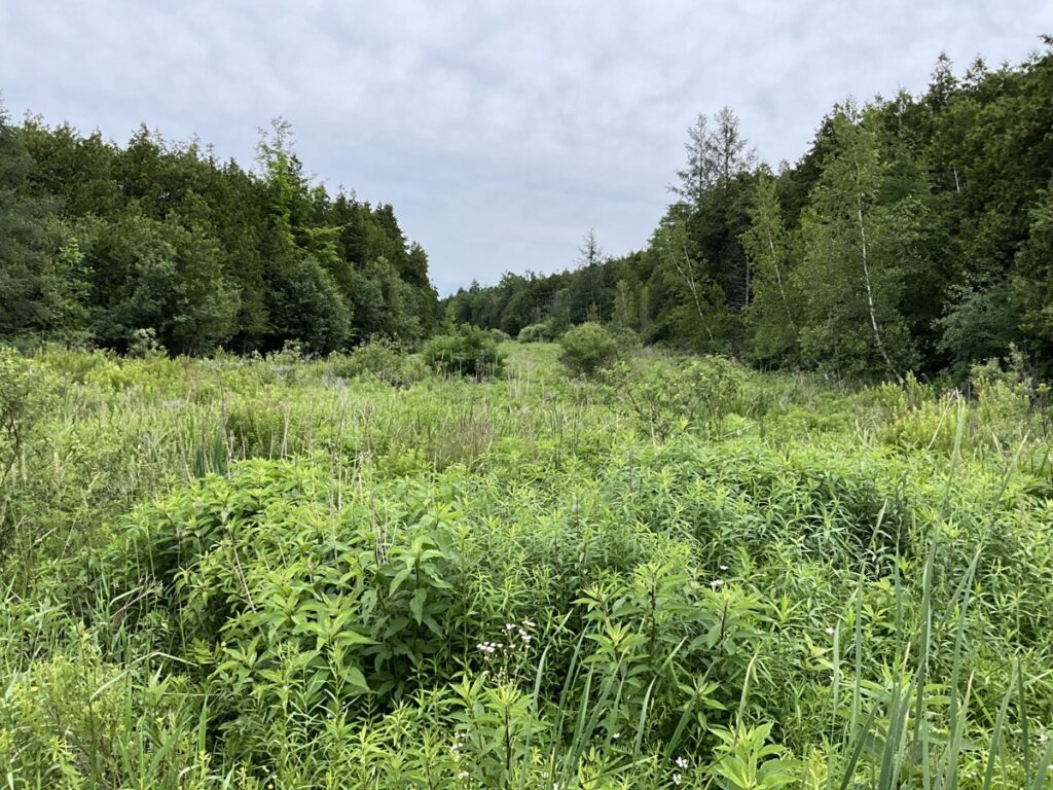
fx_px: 882
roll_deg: +0.4
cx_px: 526
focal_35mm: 29
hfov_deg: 61.7
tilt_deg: -2.9
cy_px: 395
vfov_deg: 48.2
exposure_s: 1/997
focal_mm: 3
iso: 25
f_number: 1.8
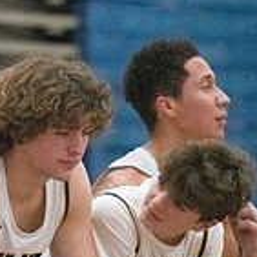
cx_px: -235
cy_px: 170
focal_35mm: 575
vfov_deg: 3.0
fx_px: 4830
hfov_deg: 3.0
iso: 10000
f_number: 4.5
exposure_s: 1/1600
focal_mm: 165
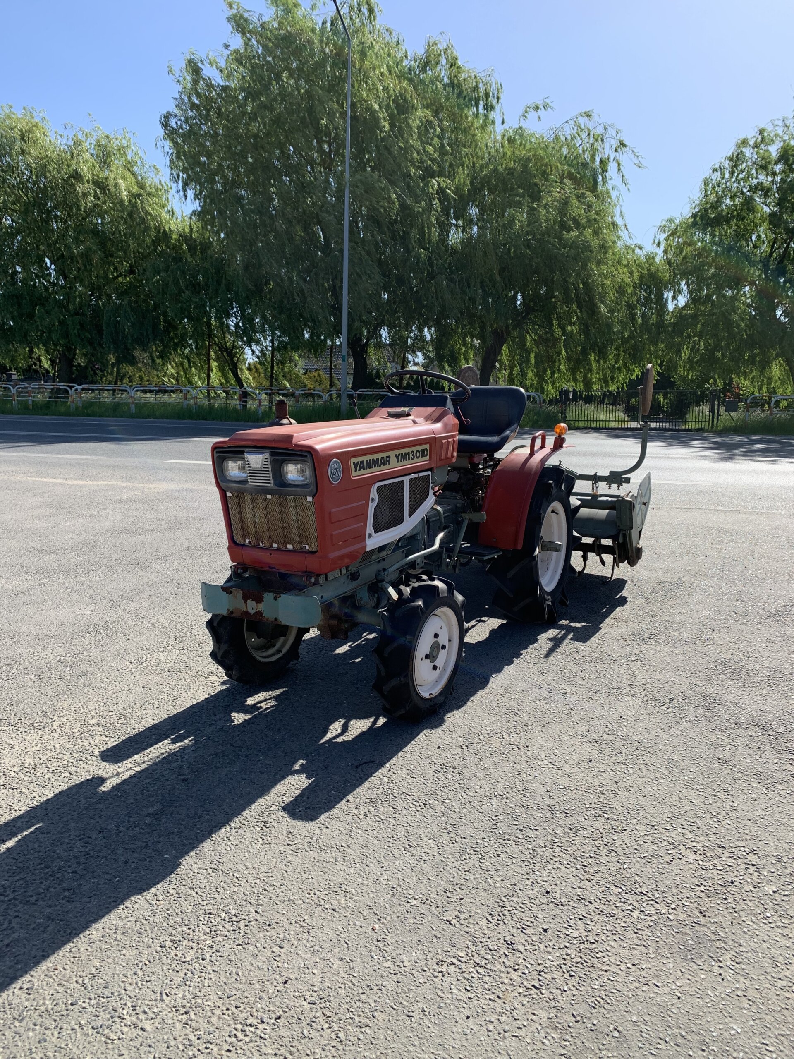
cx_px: 397
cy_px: 530
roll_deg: -0.2
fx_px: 795
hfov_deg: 53.1
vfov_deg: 67.3
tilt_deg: -7.9
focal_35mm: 26
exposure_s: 1/1634
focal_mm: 4.25
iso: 25
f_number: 1.8
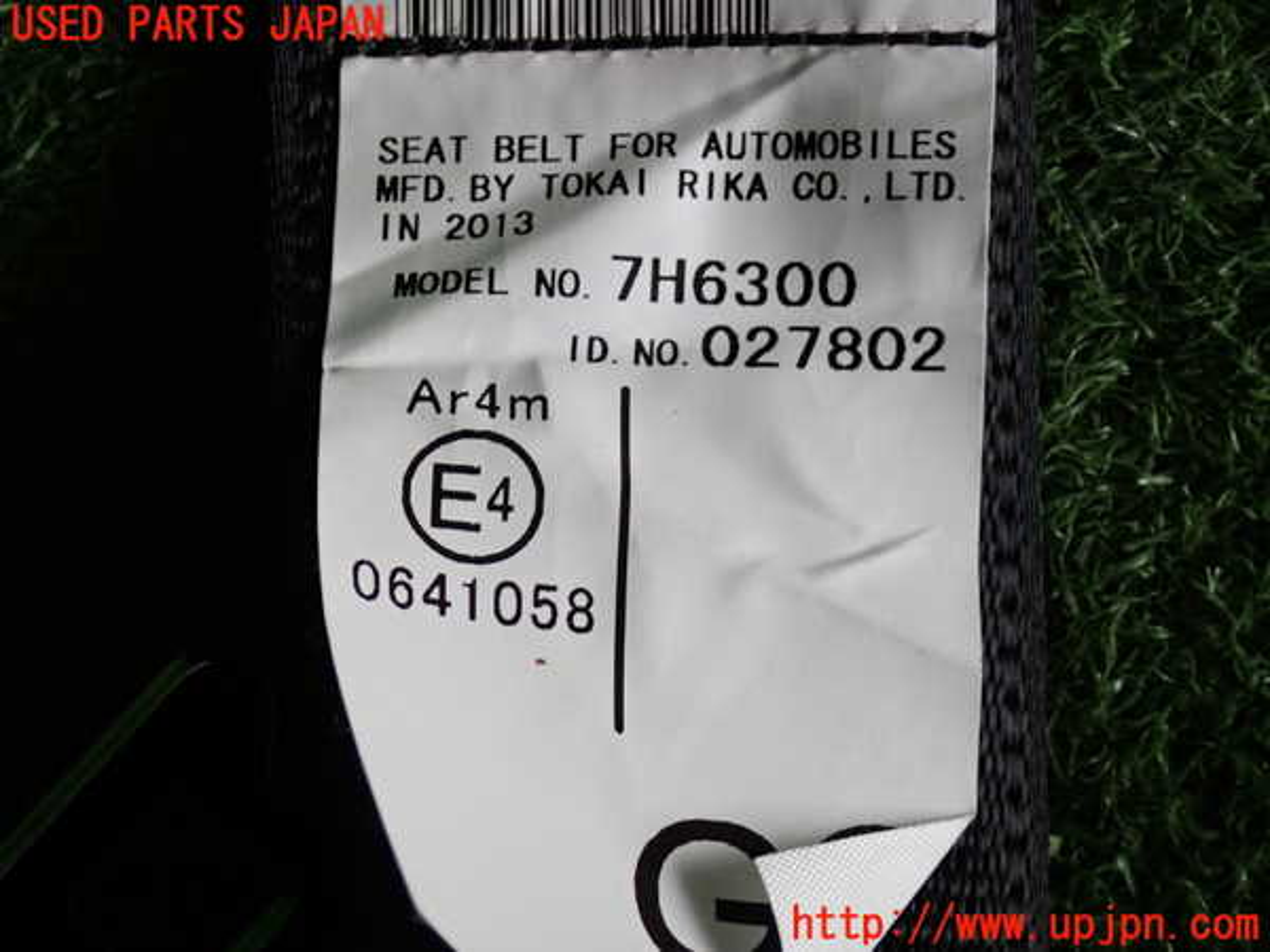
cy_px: 476
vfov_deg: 16.8
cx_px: 635
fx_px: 3229
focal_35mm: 88
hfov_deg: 22.3
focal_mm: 15.66
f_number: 4.5
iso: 200
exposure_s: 1/80
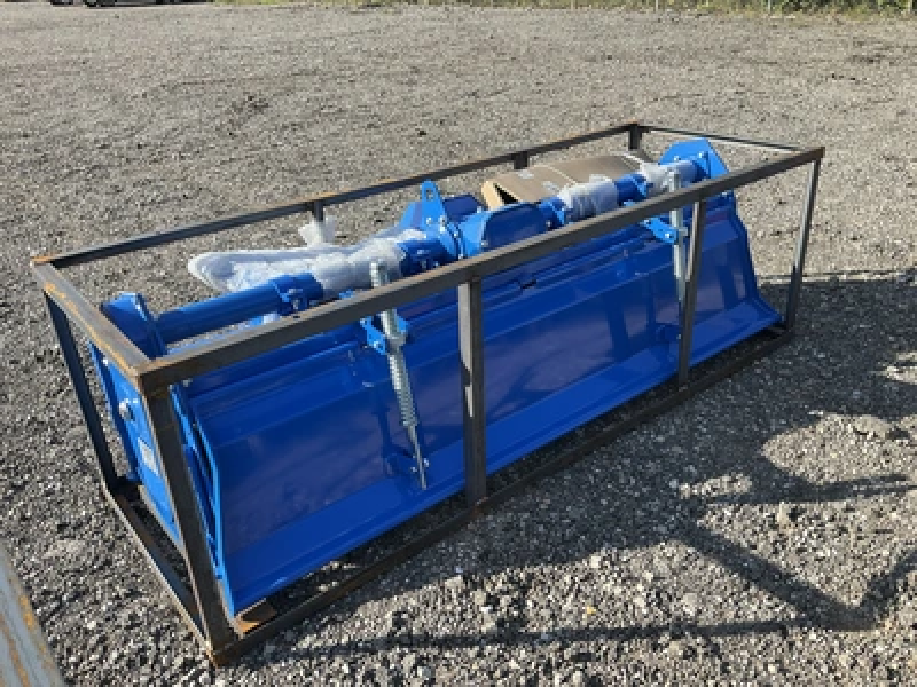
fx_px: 768
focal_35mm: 29
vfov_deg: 48.2
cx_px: 458
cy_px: 344
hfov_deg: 61.7
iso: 25
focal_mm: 3
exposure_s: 1/586
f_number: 1.8
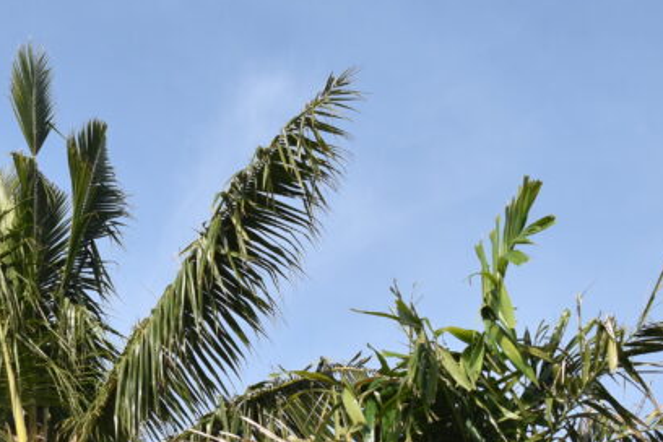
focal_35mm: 113
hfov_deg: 17.6
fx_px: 2081
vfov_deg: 12.0
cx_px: -29
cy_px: 417
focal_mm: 30
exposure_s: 1/640
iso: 160
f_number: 6.3
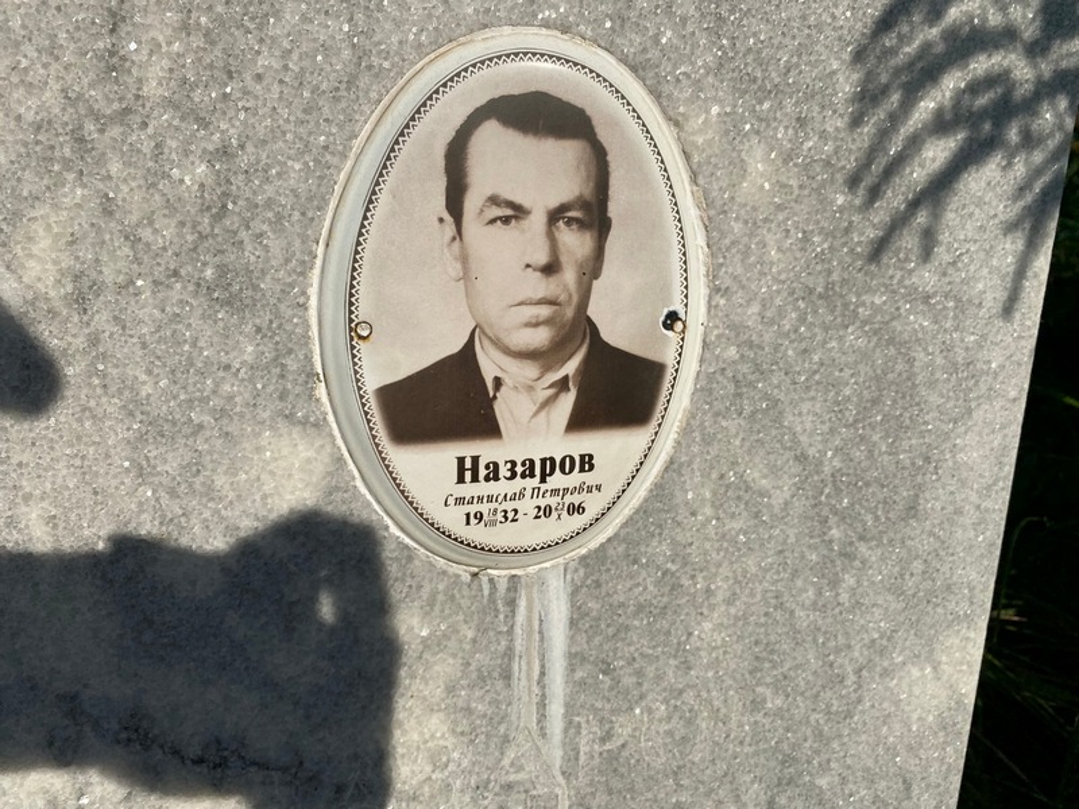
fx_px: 810
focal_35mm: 26
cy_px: 404
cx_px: 540
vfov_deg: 53.1
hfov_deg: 67.3
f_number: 1.8
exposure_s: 1/6757
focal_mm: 4.25
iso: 32
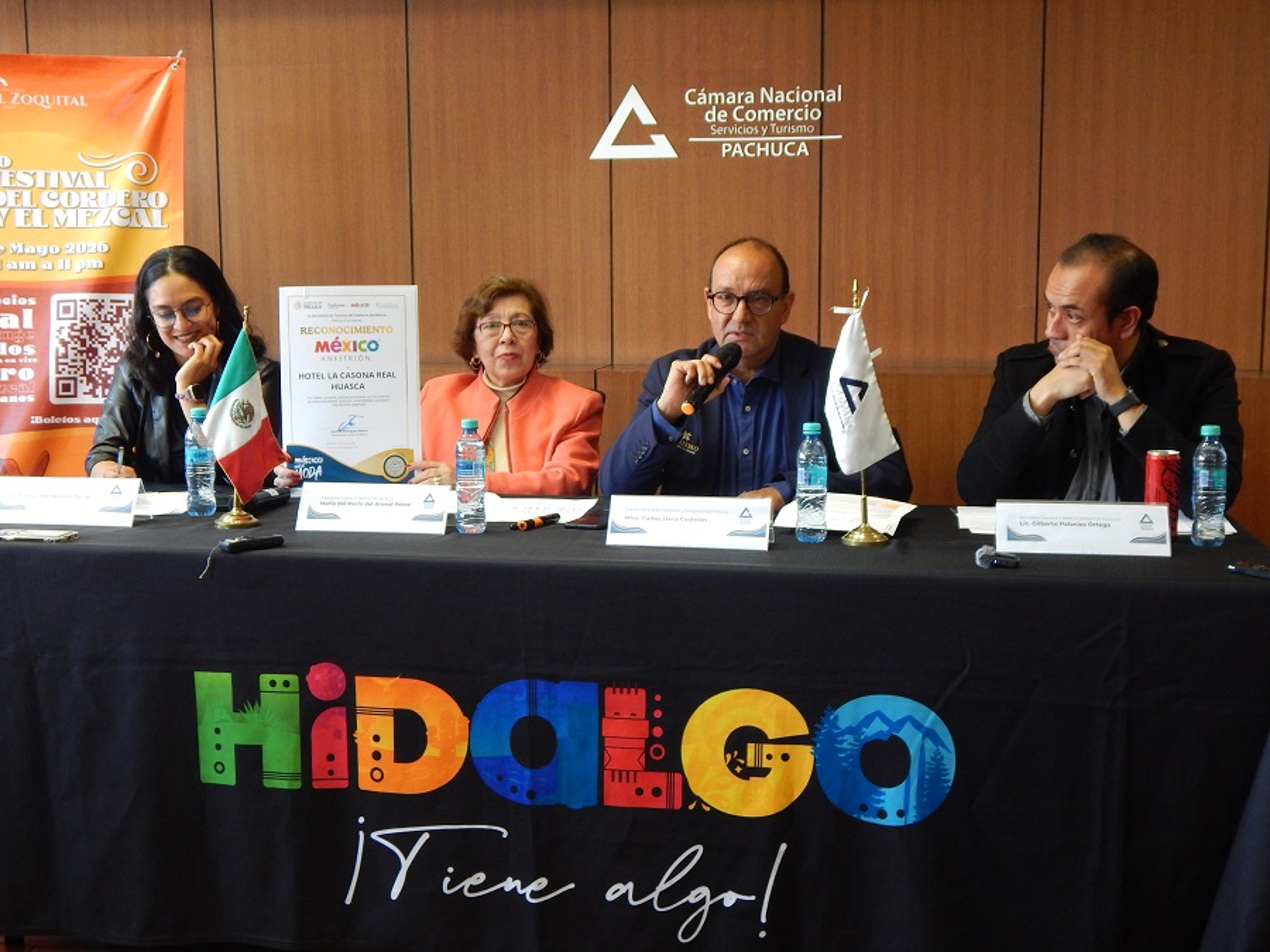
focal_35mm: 43
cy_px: 476
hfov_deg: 43.9
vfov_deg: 33.6
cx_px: 635
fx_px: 1578
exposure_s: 1/30
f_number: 3.6
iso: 360
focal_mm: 7.7
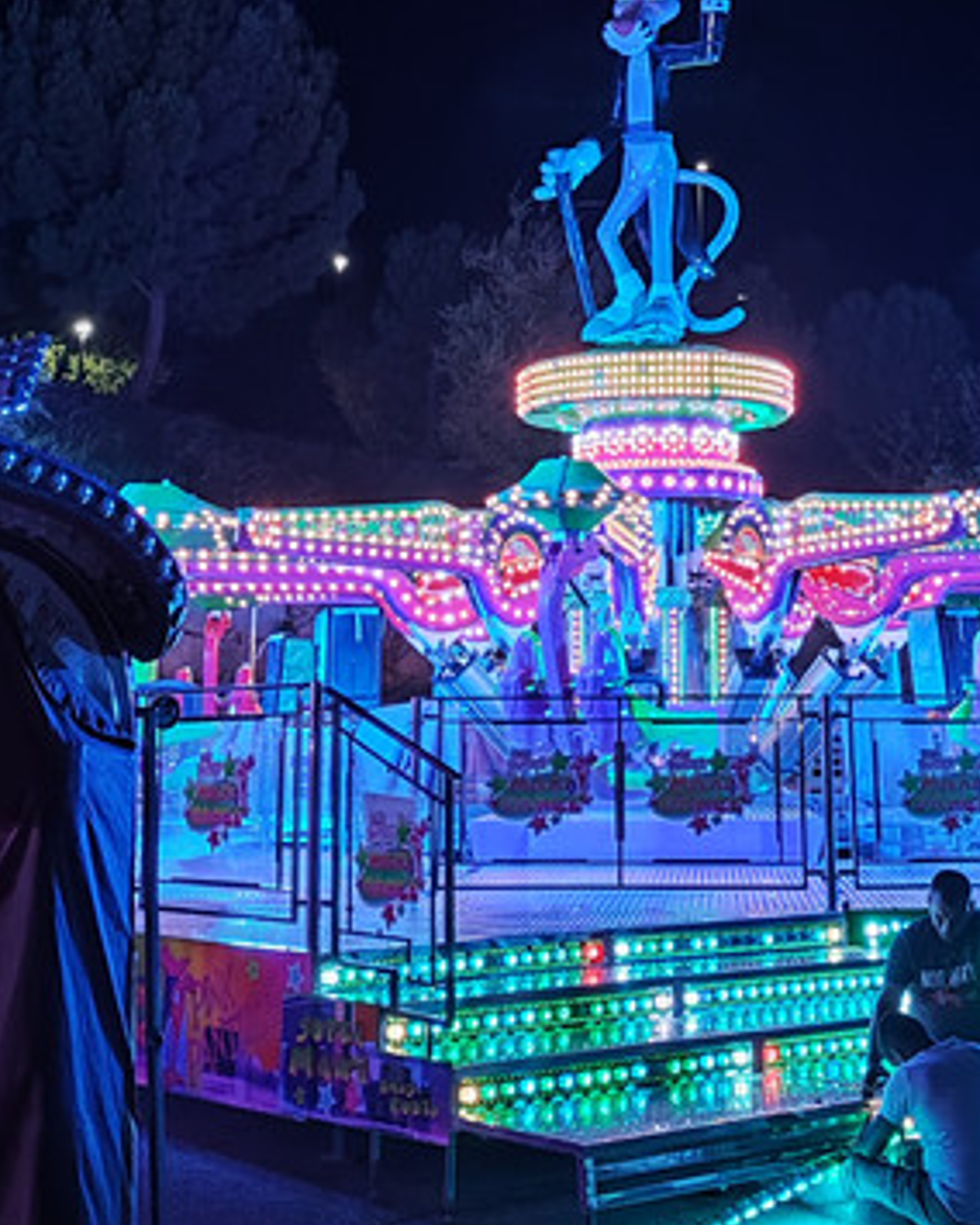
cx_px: 557
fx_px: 1994
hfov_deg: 27.6
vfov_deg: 33.2
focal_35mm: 55
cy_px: 248
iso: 765
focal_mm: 4.71
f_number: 1.79
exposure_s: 1/50
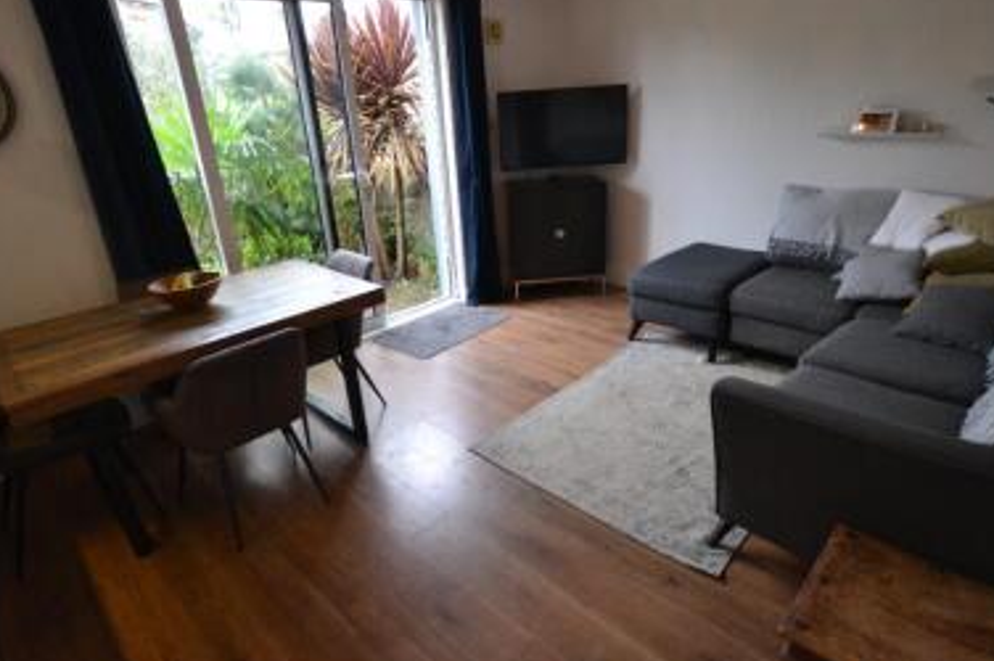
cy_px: 316
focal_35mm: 19
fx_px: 524
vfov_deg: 64.4
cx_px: 516
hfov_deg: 86.9
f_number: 4
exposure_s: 1/60
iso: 900
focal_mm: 10
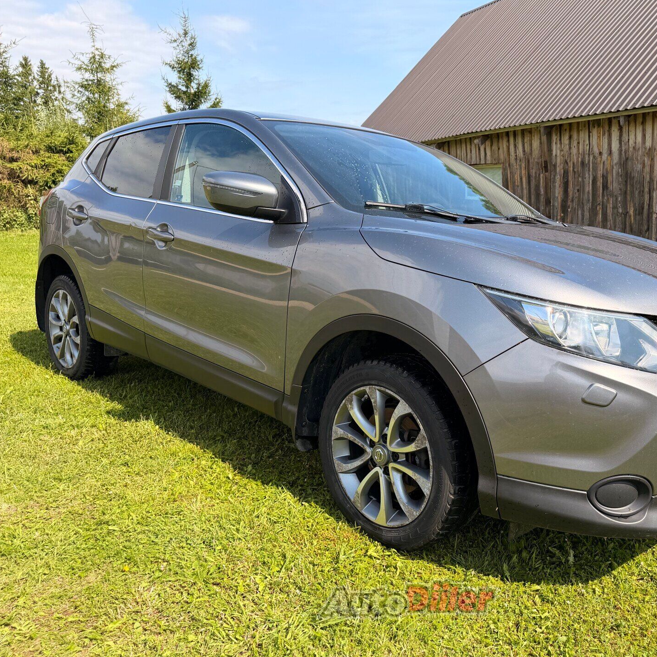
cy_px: 328
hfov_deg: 55.0
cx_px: 407
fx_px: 623
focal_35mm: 29
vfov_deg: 55.6
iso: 80
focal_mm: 6.76
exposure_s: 1/2445
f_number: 1.78
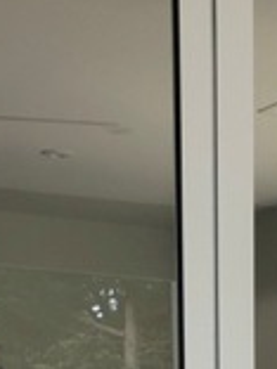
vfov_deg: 12.5
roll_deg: -0.8
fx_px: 1419
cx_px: 363
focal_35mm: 133
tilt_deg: -11.0
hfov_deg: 10.9
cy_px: 798
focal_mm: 4
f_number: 1.8
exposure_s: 1/30
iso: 32
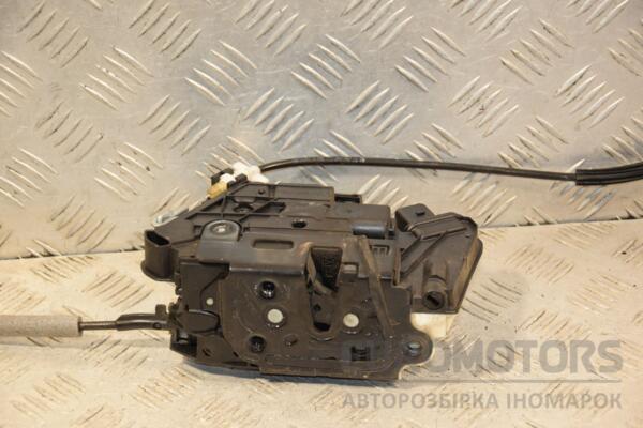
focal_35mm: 105
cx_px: 322
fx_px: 1875
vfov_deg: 13.0
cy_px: 214
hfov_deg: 19.5
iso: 800
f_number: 5.3
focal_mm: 70
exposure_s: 1/125
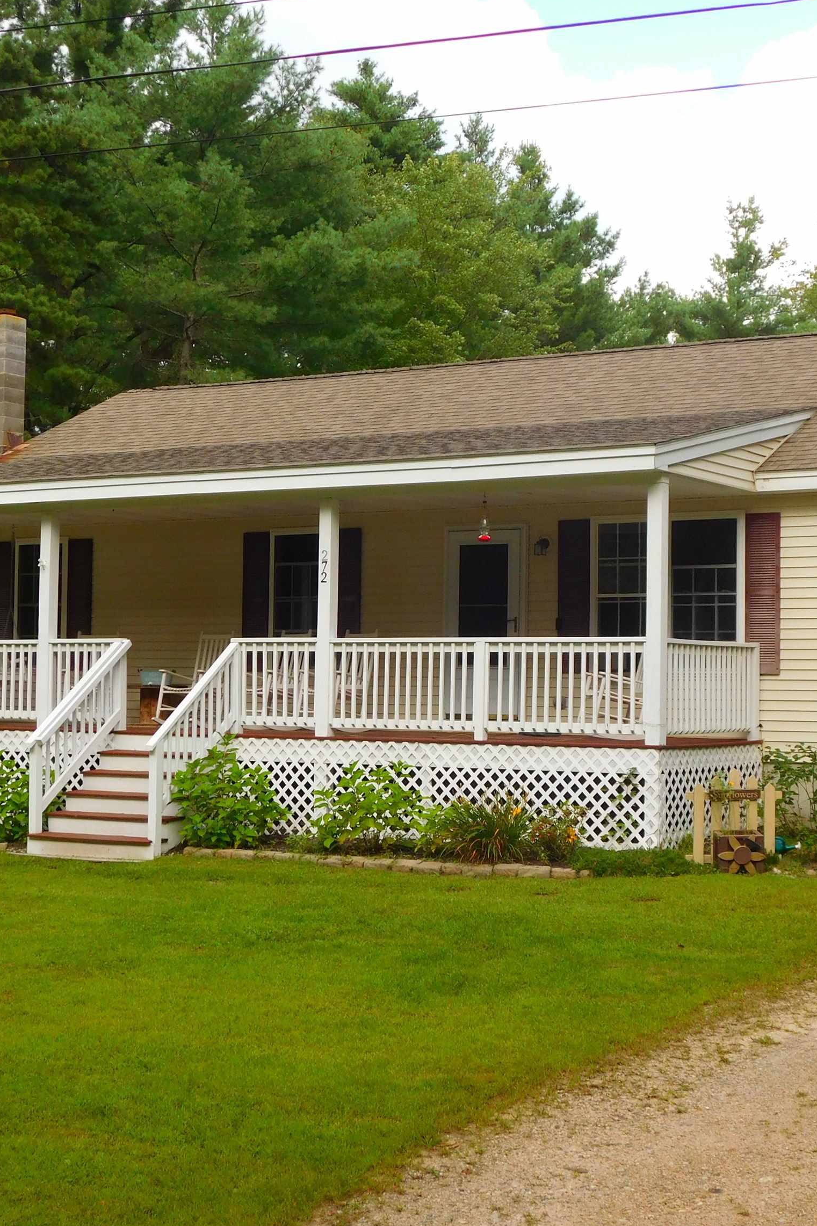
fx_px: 1906
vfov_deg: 35.6
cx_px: 496
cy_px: 612
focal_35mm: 56
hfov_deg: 24.1
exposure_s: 1/500
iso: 125
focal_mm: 7.1
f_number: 3.6
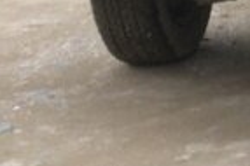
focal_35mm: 139
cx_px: 491
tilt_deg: -10.8
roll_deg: +4.3
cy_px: -46
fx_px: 964
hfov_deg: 13.0
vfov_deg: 9.7
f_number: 2.2
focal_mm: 4.15
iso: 64
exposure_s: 1/100
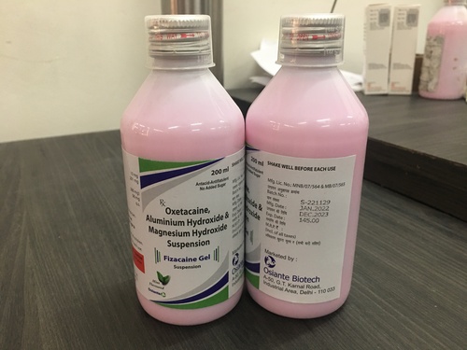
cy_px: 175
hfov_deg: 61.7
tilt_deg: -18.1
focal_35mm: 29
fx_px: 391
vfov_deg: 48.2
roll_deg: +0.8
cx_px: 234
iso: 80
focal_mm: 4.15
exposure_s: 1/17
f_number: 2.2
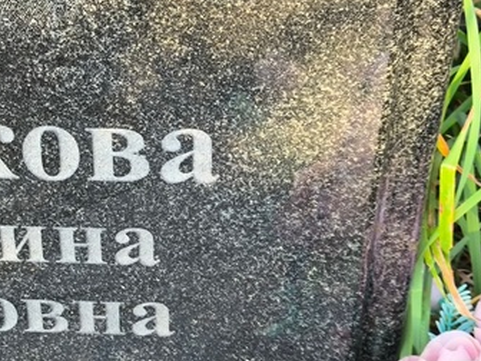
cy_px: 203
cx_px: 52
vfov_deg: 12.4
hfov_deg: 16.3
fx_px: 1654
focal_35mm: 119
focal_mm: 4.71
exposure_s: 1/120
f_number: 1.7
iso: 100
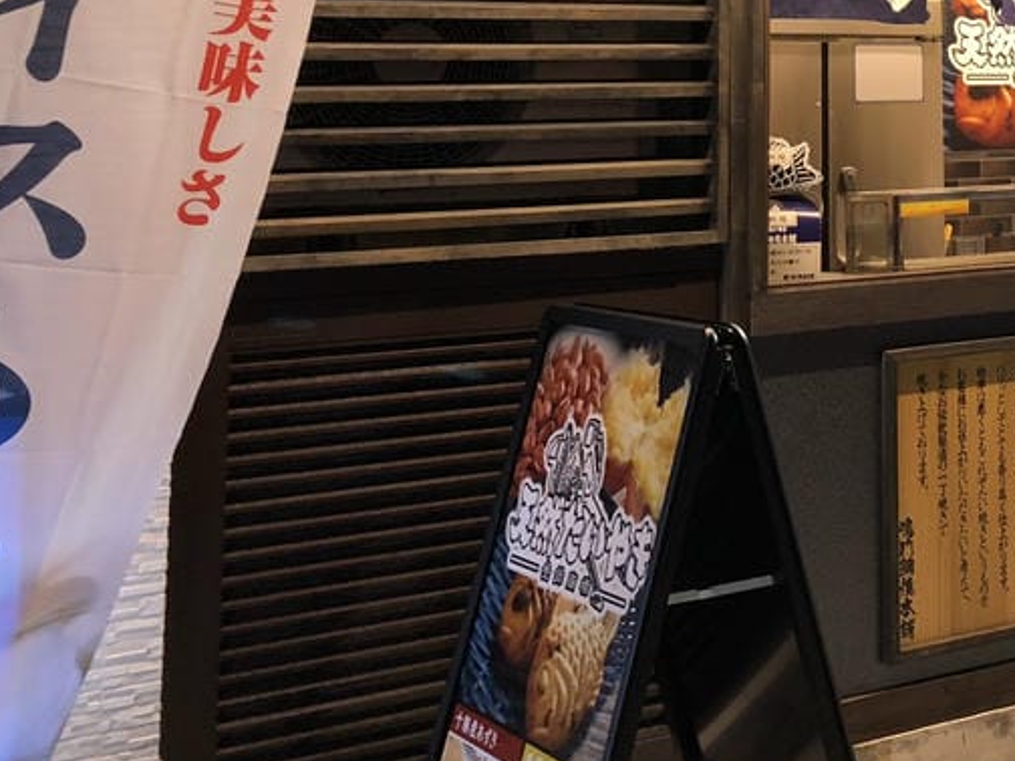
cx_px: 1073
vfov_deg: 20.3
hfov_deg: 26.3
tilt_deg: +4.2
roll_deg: +0.9
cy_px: -79
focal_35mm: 69
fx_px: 2023
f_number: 1.8
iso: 40
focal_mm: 3.99
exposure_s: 1/15
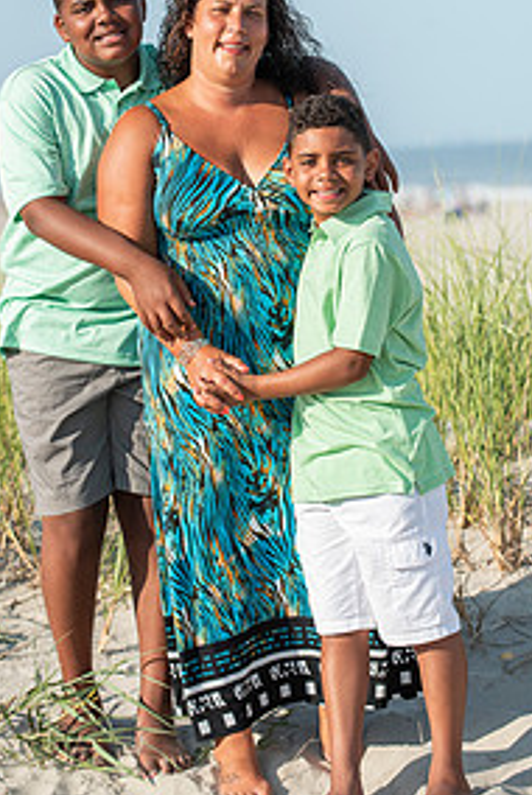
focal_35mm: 174
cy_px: 216
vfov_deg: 11.8
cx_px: 249
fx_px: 3847
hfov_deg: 7.9
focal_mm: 110
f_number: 4
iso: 250
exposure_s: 1/2500
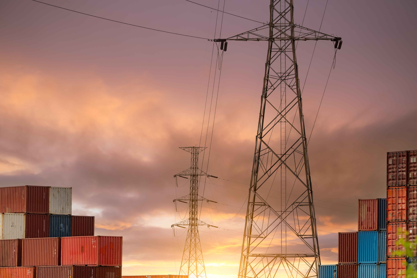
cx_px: 208
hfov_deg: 8.2
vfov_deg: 5.5
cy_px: 139
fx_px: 2919
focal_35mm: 252
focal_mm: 168
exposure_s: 1/400
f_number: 5.6
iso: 160
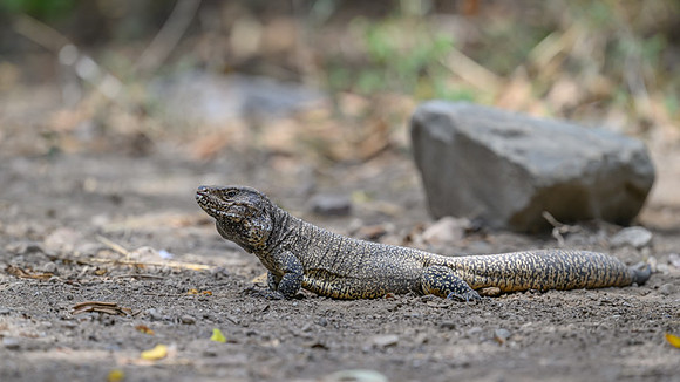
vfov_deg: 2.9
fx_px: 7554
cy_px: 196
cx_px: 340
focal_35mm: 419
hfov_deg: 5.2
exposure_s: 1/1250
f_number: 4
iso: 280
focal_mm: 400
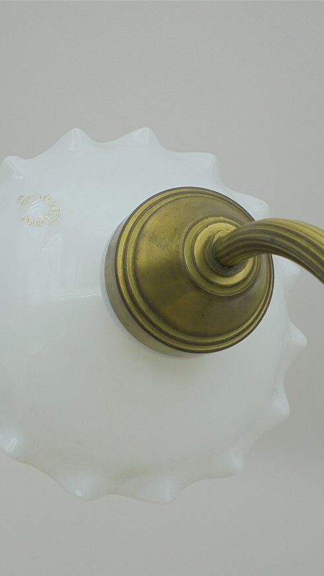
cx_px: 144
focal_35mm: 38
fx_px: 581
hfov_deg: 31.2
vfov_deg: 52.8
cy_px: 295
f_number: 4
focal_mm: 6.1
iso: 100
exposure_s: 1/100
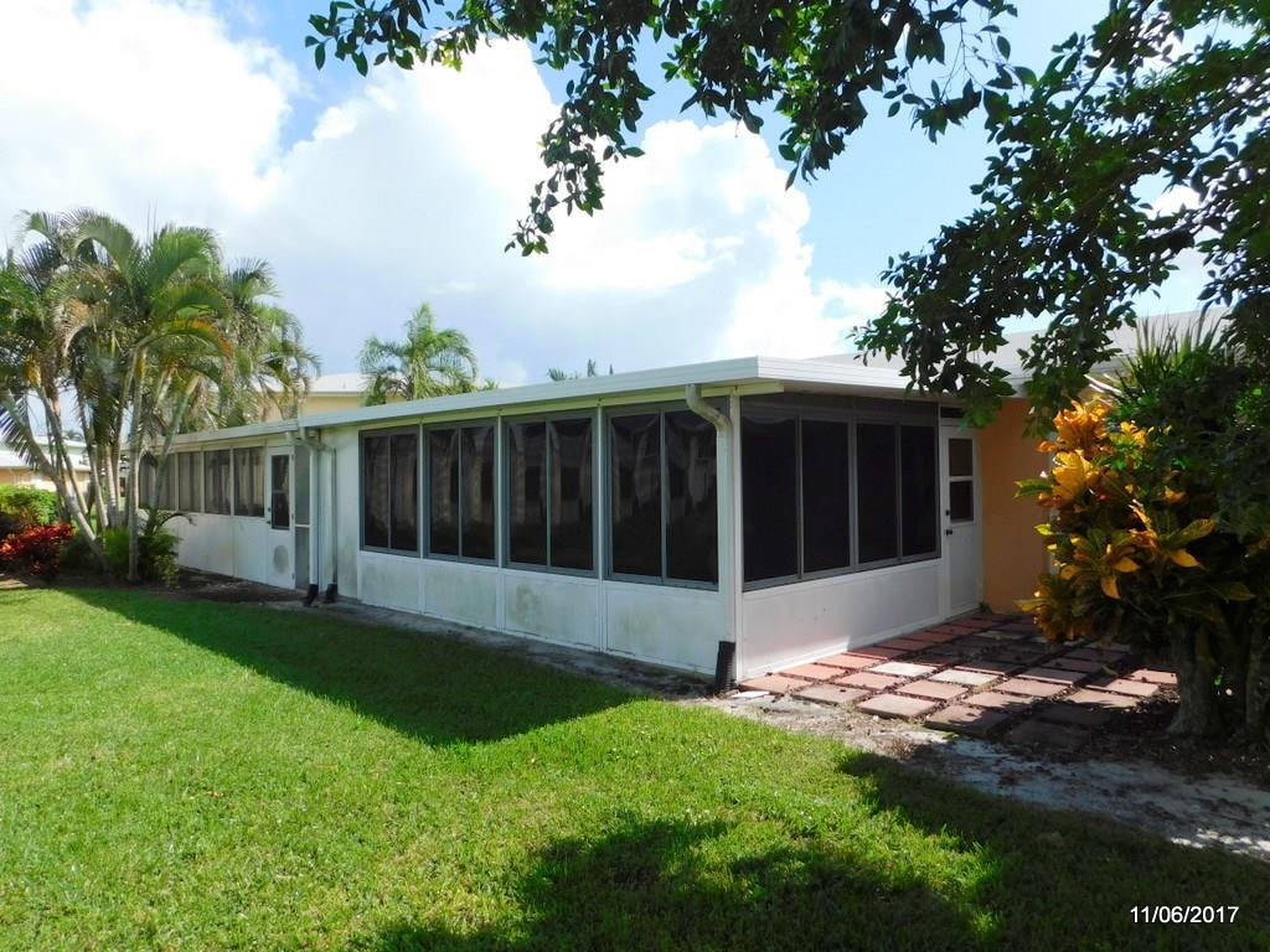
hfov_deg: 71.6
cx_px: 635
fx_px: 881
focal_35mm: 24
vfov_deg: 56.8
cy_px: 476
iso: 125
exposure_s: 1/1250
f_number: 3
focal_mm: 4.1
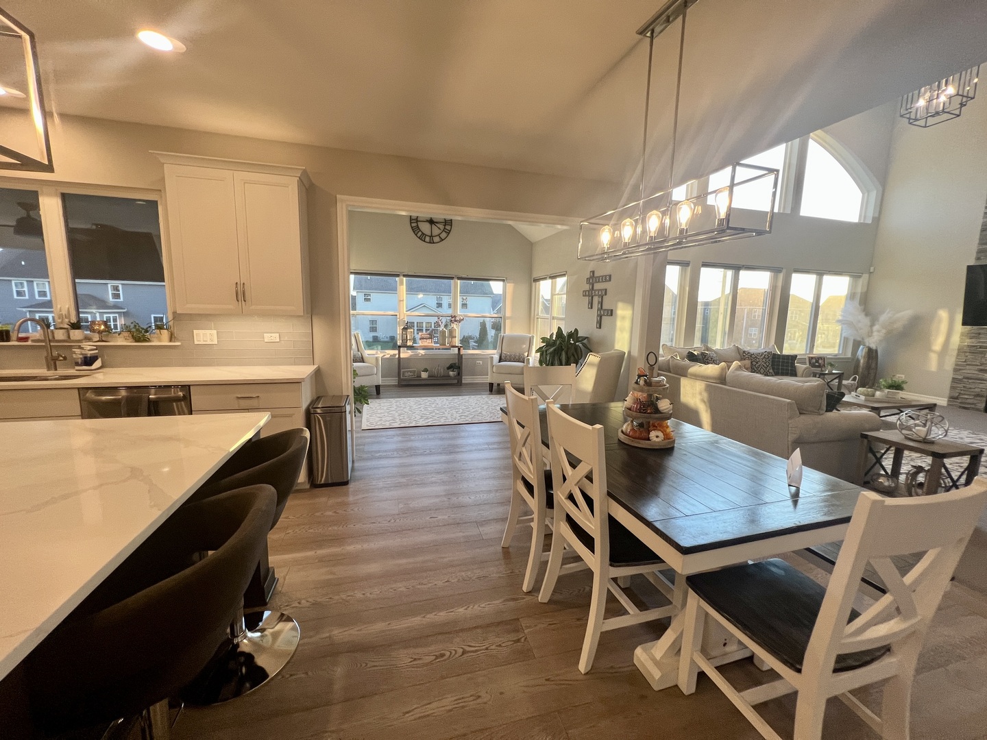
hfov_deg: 106.2
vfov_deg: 89.9
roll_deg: -2.3
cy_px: 370
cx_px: 494
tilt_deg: -9.6
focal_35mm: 13
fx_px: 371
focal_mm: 1.57
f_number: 1.8
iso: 125
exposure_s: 1/120
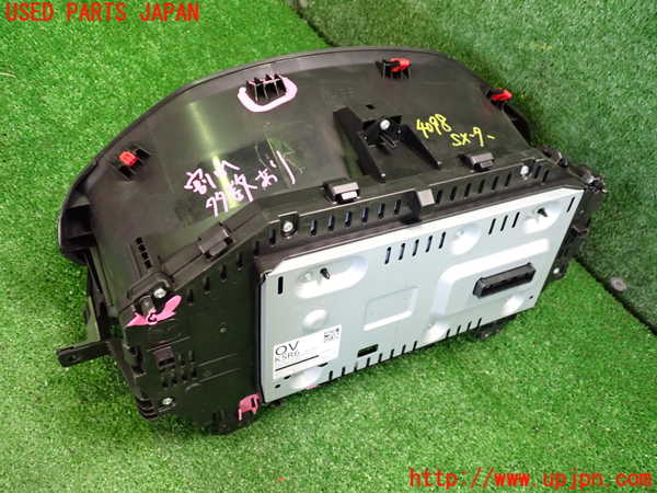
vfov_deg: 46.8
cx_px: 328
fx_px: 569
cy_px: 246
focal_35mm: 30
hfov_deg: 60.0
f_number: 2.3
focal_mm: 5.4
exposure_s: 1/50
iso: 800
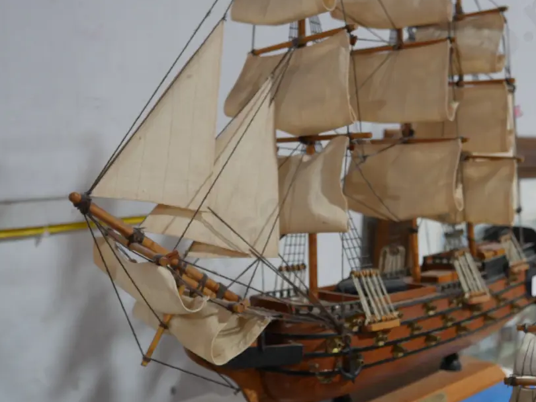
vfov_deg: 33.6
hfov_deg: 43.7
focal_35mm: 43
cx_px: 306
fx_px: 666
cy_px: 189
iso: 640
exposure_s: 1/60
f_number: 4
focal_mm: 17
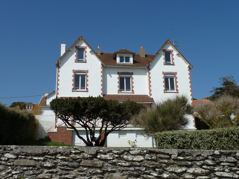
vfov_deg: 38.7
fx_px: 255
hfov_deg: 50.1
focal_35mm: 37
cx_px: 120
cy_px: 90
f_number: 5.6
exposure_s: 1/640
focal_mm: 6.1
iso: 80
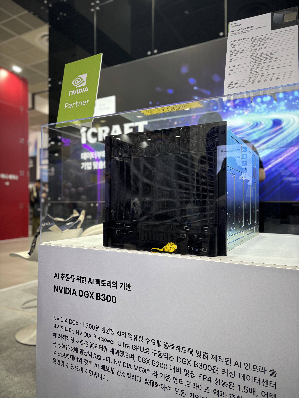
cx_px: 150
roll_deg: -0.3
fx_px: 299
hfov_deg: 53.1
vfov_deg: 67.3
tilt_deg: +0.2
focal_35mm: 26
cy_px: 199
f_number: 1.6
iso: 125
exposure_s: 1/120
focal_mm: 5.96
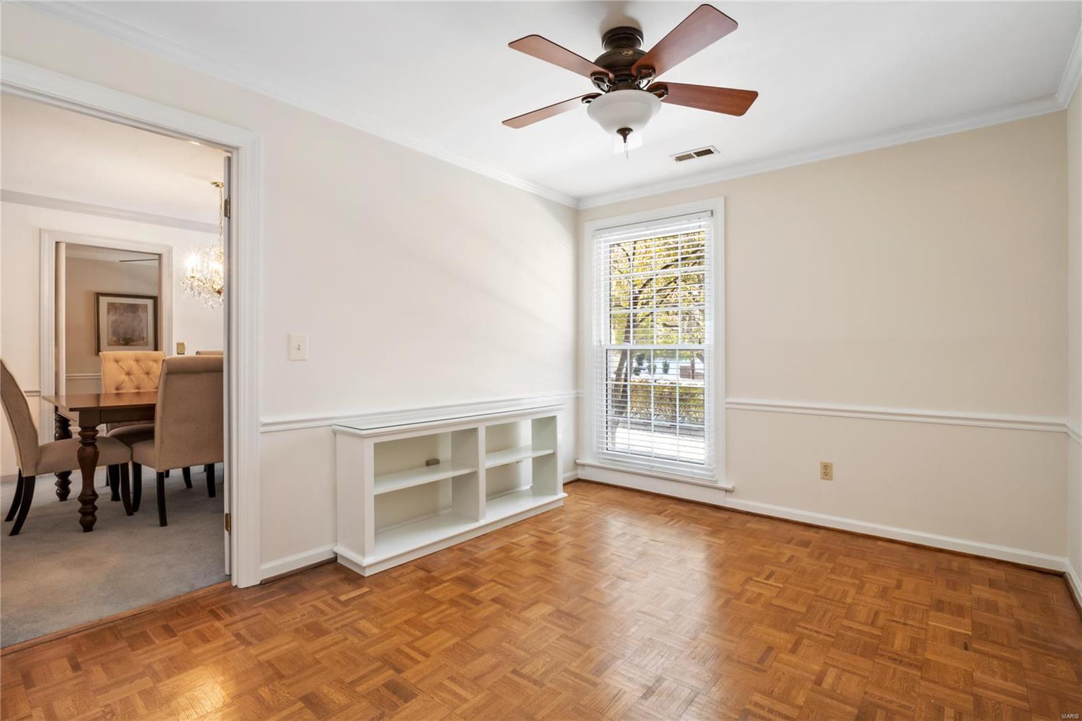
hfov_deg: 96.7
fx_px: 481
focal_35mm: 16
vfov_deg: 73.7
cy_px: 360
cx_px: 541
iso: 400
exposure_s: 1
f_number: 10
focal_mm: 8
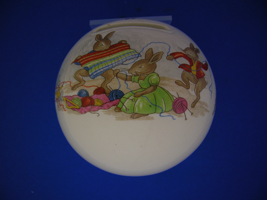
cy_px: 100
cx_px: 134
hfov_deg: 52.7
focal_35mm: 35
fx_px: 270
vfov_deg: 40.6
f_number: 2.9
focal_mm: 5.8
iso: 50
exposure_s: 1/13.6
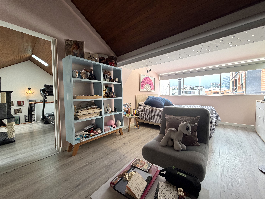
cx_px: 132
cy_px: 100
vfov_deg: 85.7
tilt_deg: -2.1
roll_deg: +1.8
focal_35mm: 14
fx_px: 107
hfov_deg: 102.1
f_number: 2.2
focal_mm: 2.22
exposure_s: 1/120
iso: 80
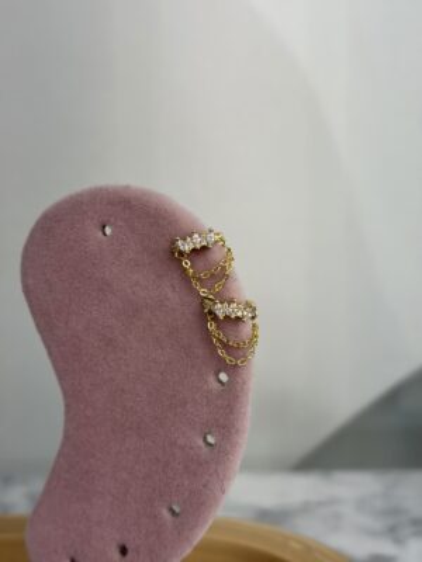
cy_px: 281
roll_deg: -0.2
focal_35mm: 52
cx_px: 211
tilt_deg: -11.9
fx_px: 845
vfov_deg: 36.8
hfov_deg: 28.0
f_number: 1.6
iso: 25
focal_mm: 5.96
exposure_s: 1/50
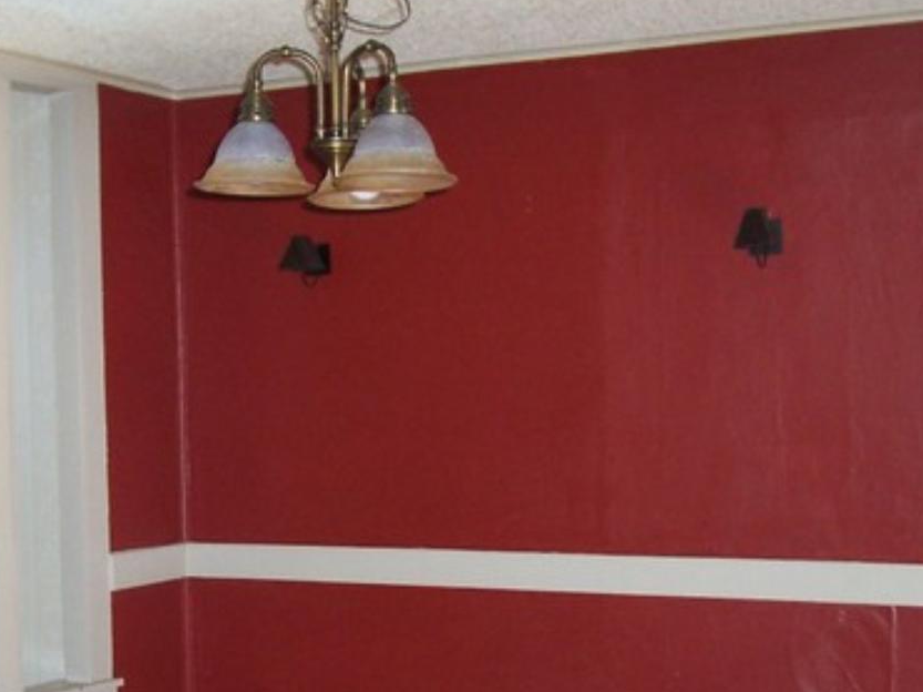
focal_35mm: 64
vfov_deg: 22.7
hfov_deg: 30.2
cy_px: 531
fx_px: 1706
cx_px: 360
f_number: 2.8
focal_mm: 5.6
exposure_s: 1/60
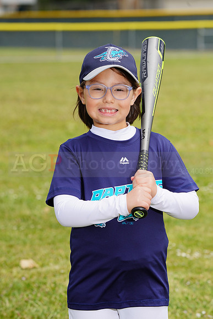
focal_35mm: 218
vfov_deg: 9.4
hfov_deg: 6.3
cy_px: 160
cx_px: 106
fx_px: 1933
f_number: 10
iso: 100
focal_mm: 218
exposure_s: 1/250
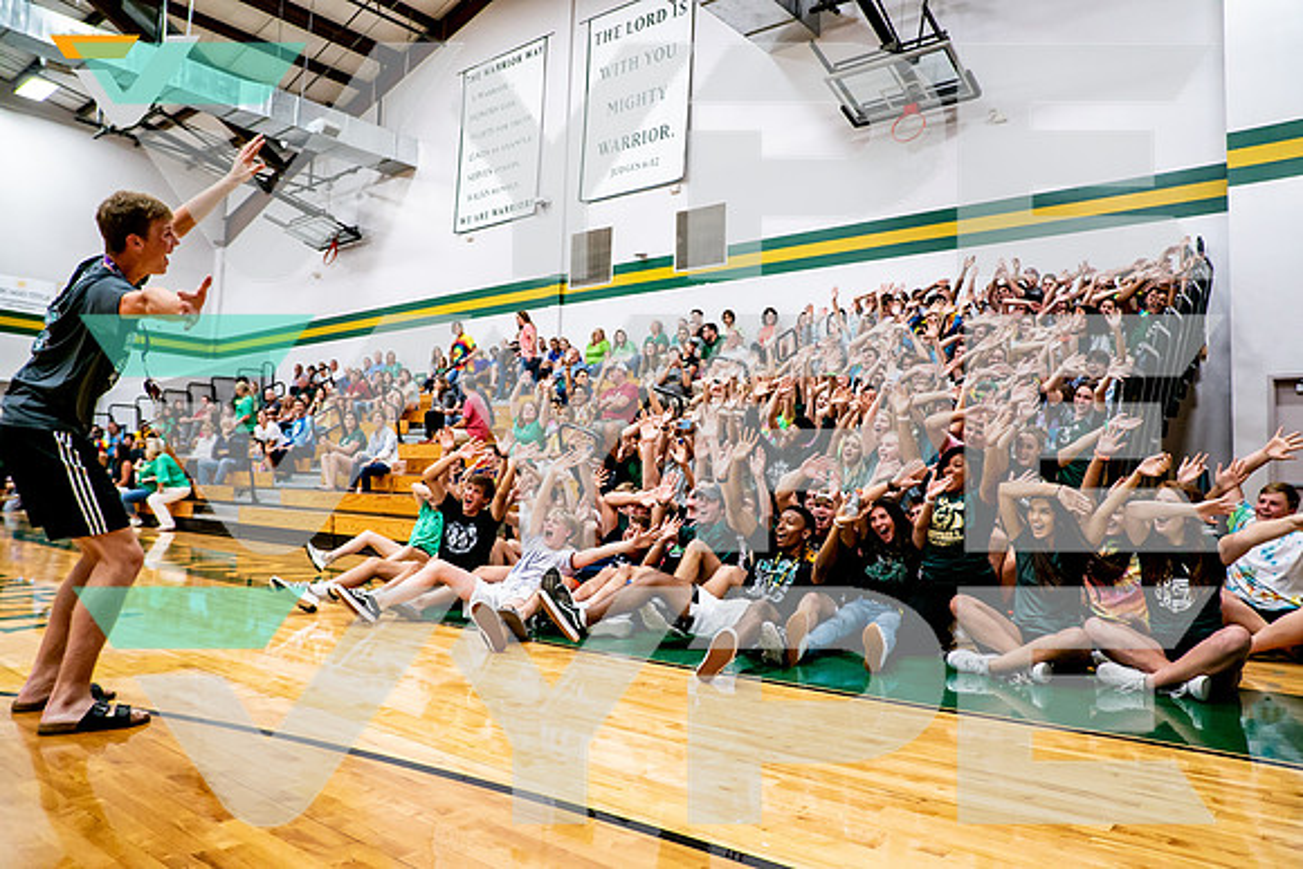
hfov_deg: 73.7
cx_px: 652
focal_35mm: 24
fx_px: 869
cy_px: 434
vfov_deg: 53.2
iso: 2500
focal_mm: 24
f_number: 2.8
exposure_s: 1/750
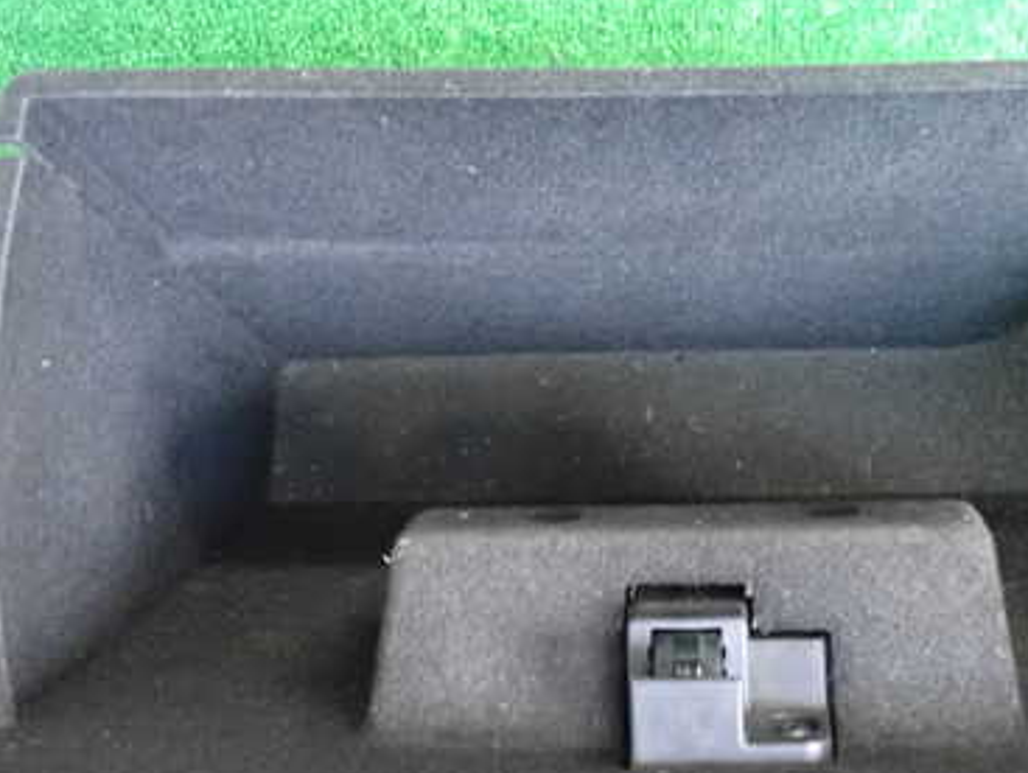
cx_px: 658
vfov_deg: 29.7
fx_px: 1457
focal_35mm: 49
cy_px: 392
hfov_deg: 38.6
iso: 2000
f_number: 2.3
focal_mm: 5.4
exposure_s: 1/100
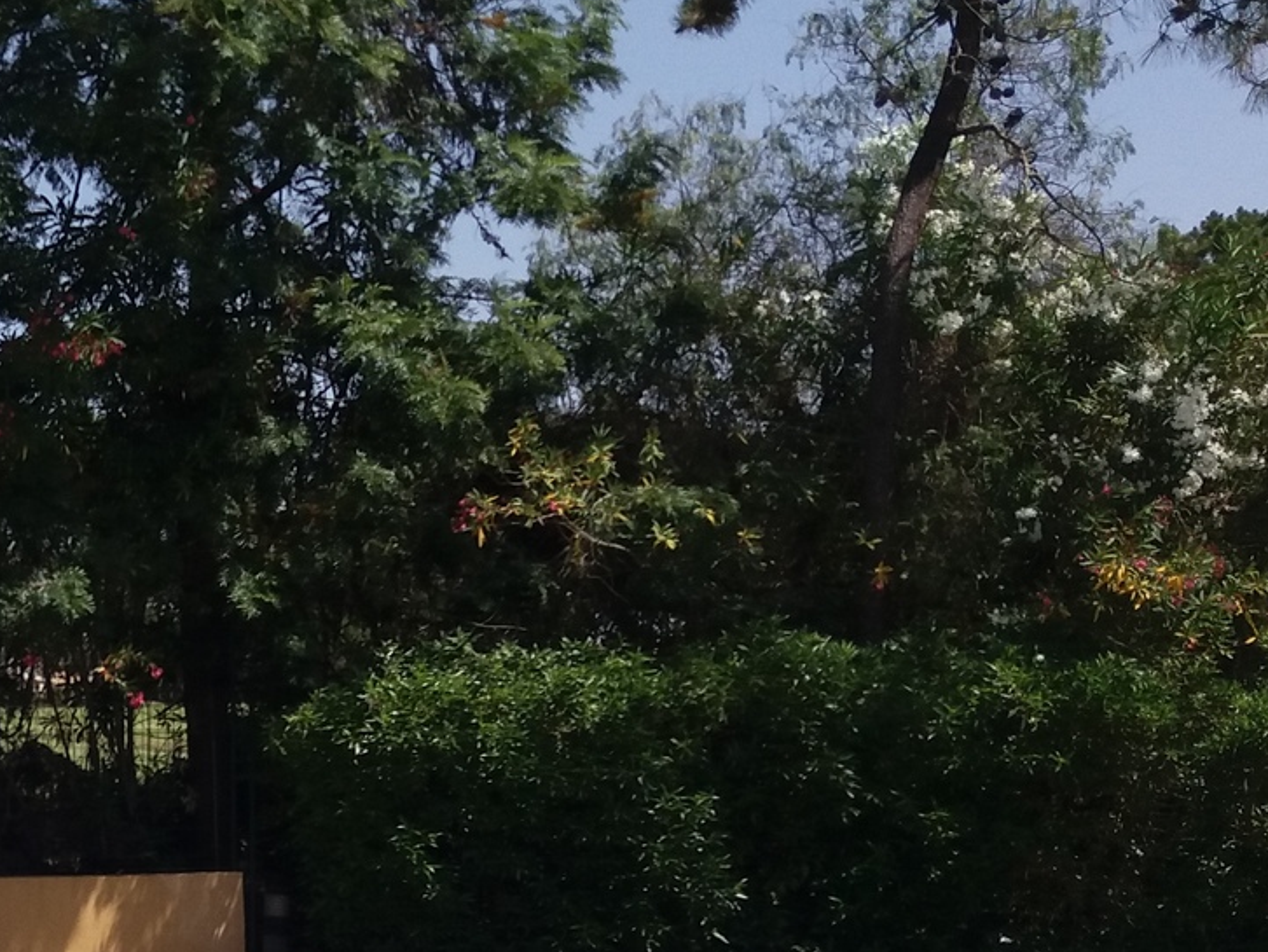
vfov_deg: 19.4
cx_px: -96
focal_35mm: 74
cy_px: 912
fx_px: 2712
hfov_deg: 24.7
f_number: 1.9
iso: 64
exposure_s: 1/1912
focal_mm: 3.7
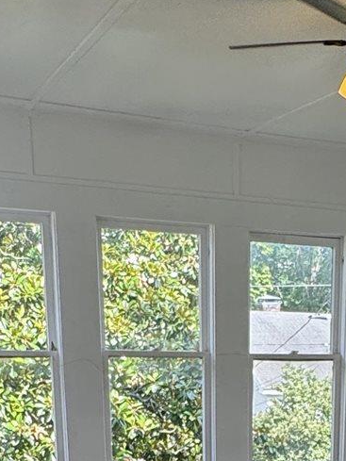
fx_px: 879
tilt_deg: -14.7
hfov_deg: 21.8
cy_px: 568
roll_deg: -0.6
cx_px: 307
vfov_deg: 25.9
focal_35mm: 66
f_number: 2.2
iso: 40
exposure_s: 1/191
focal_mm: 2.22
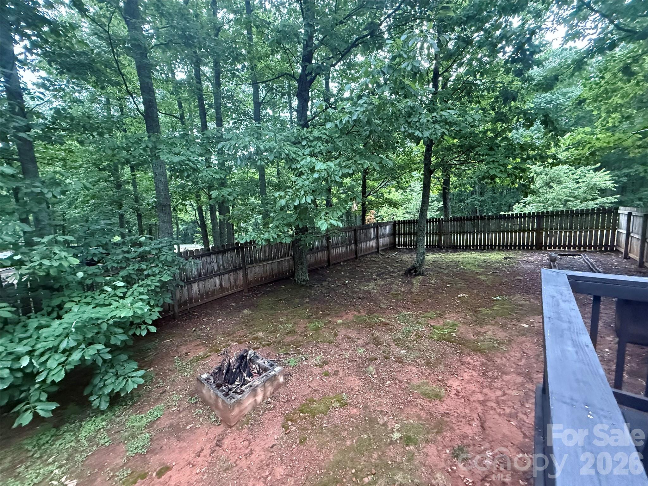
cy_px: 243
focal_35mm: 14
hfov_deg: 102.1
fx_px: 262
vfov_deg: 85.7
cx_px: 324
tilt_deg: -4.8
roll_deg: +1.3
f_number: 2.2
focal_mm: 2.22
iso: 800
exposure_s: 1/60
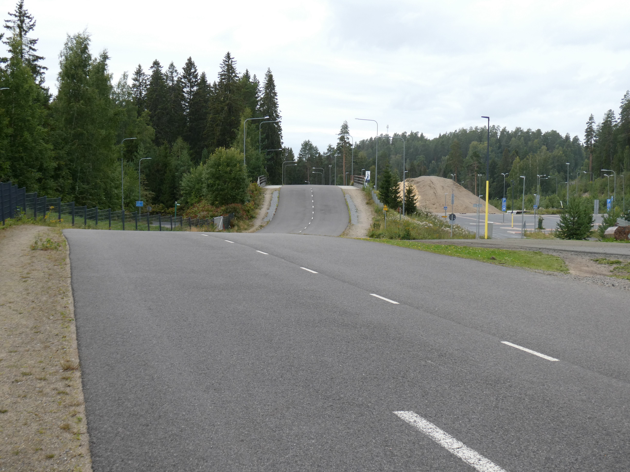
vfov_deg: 29.1
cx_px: 315
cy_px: 236
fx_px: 910
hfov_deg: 38.2
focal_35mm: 50
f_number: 4.1
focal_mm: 9
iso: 80
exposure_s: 1/125
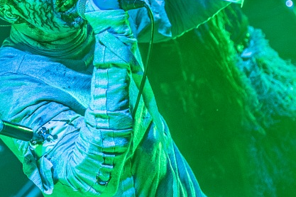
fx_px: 2771
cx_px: 74
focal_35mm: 337
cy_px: 49
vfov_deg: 4.1
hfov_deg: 6.1
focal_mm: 130
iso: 1000
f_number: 2.8
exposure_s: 1/100
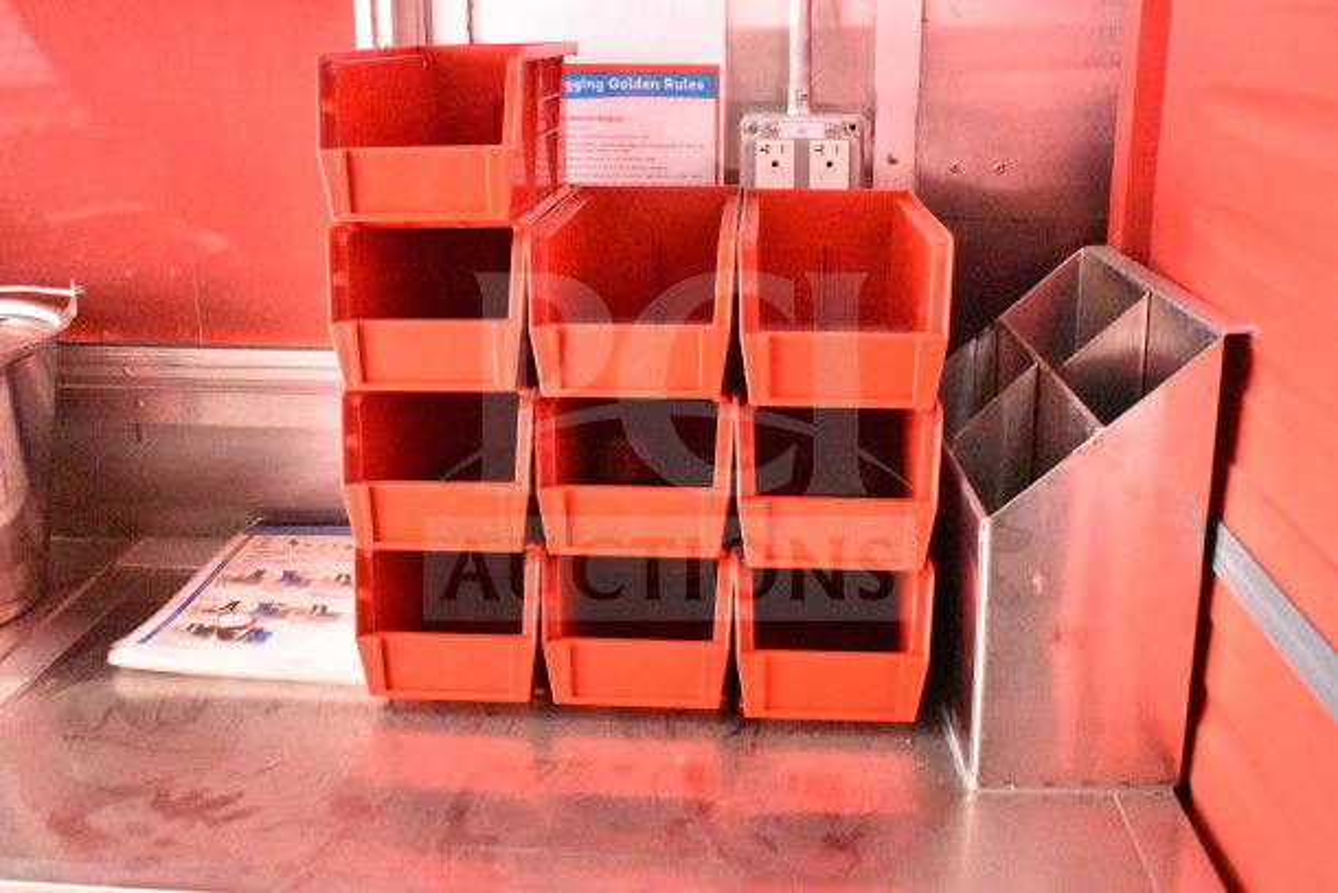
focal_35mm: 36
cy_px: 446
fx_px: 1338
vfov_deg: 36.9
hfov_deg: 53.1
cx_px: 669
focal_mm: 24
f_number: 3.8
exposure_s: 1/40
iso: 25600
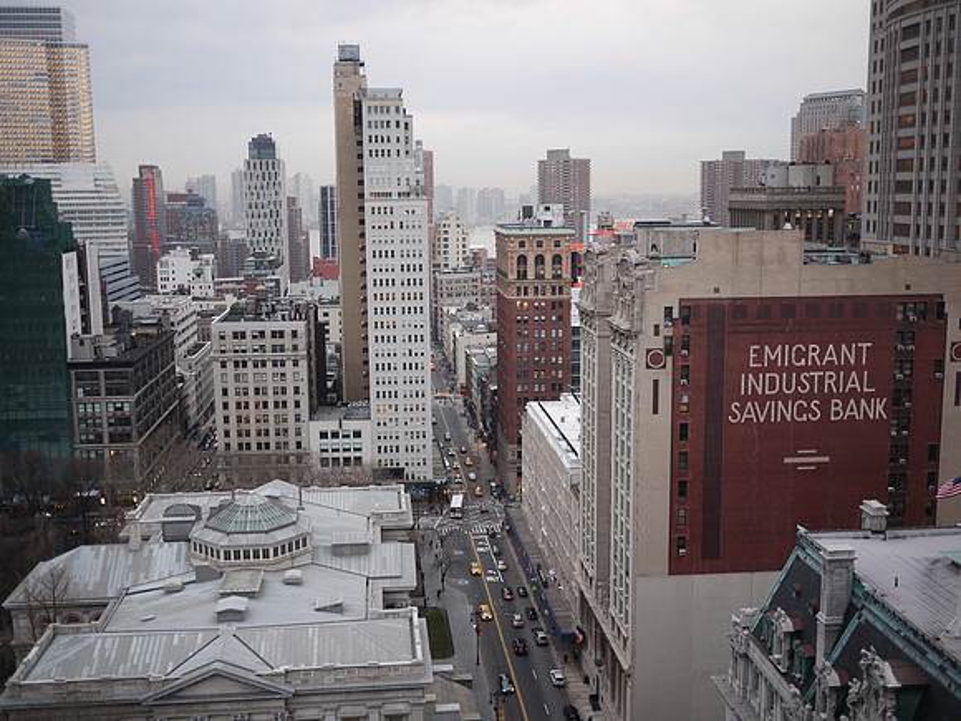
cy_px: 360
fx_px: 1110
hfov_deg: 46.8
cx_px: 480
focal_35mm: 40
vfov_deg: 36.0
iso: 200
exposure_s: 1/125
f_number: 1.7
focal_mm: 20
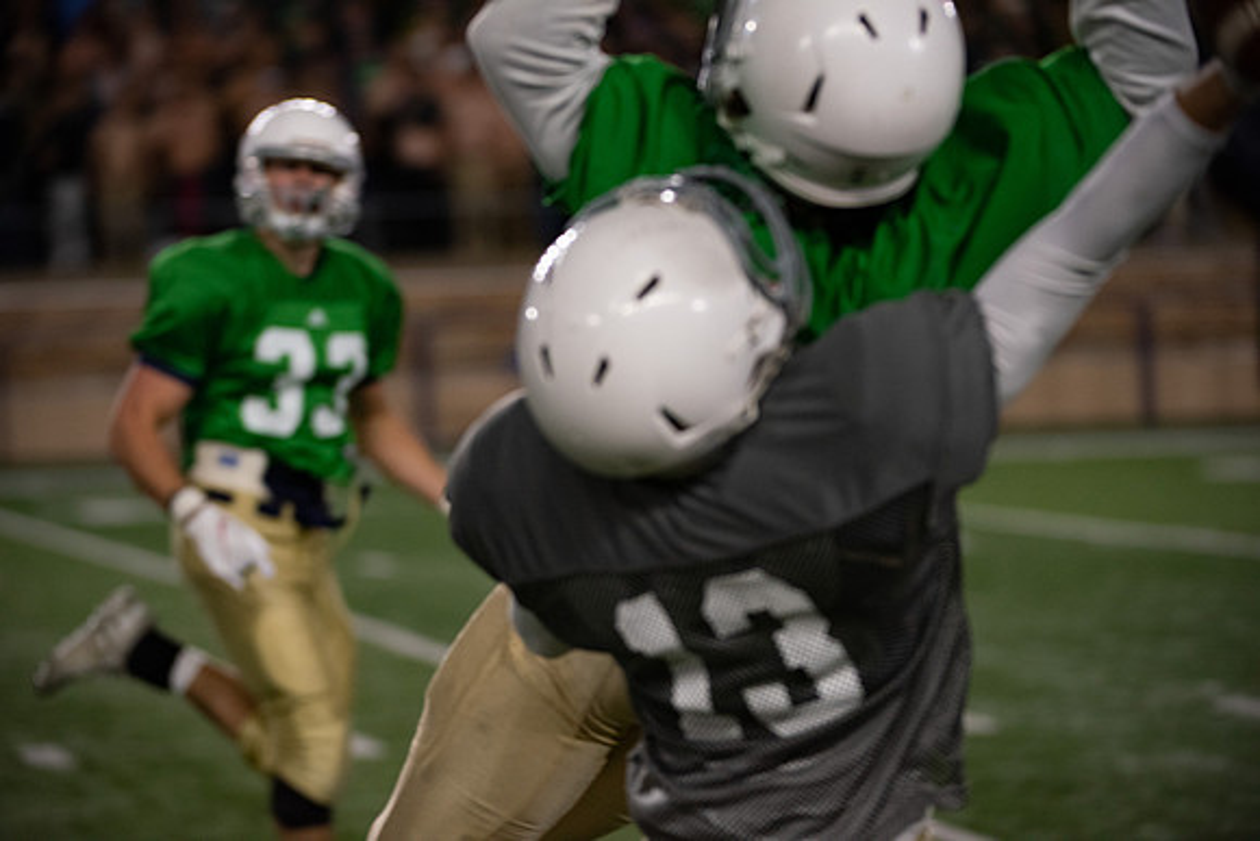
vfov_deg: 6.9
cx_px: 630
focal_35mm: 200
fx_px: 7001
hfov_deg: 10.3
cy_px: 420
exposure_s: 1/500
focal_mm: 200
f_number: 4
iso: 2200
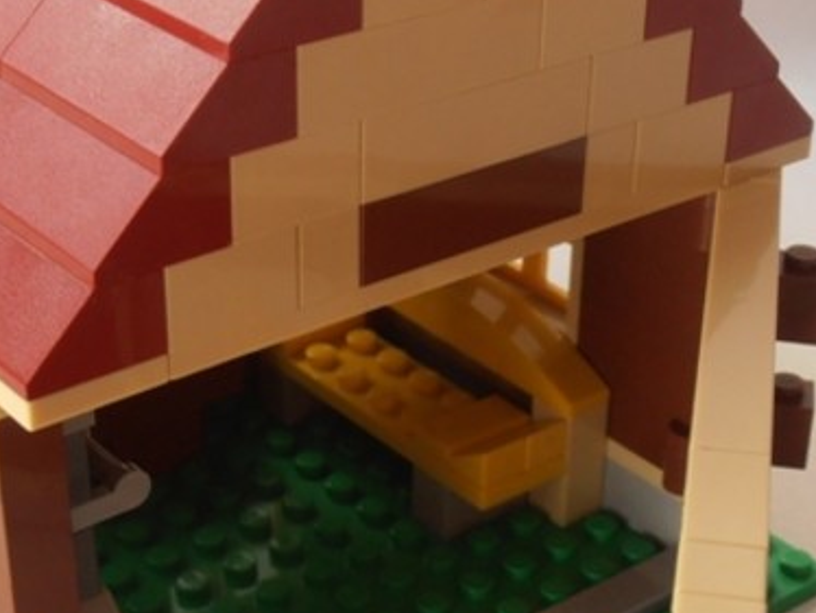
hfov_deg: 22.0
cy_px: 405
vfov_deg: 16.6
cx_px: 406
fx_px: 2099
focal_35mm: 89
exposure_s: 1/40
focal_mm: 6.61
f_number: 3.9
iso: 100
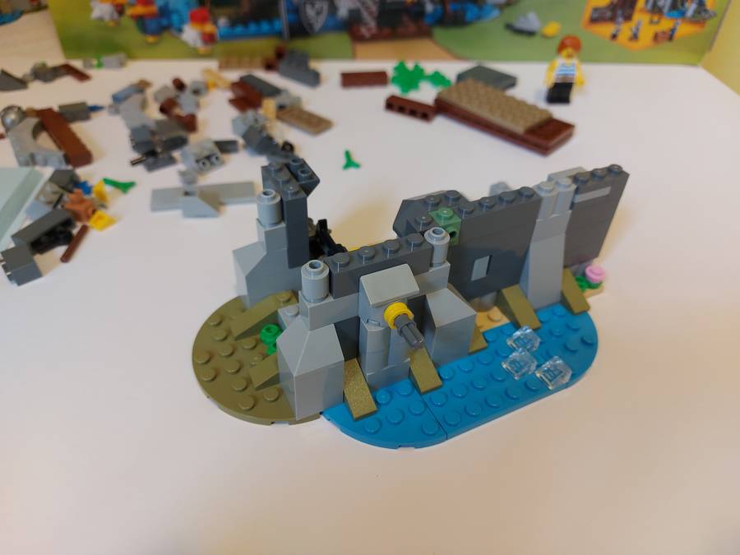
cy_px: 278
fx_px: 513
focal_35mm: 24
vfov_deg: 56.8
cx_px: 370
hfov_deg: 71.6
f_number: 1.8
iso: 160
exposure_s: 1/50
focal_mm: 5.23
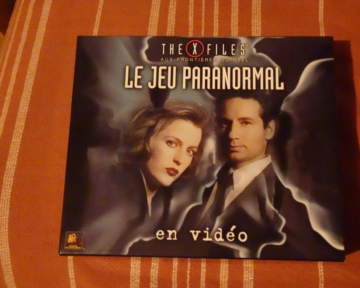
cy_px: 145
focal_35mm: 43
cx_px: 191
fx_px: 458
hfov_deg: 42.9
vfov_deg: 34.9
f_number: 4
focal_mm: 6.84
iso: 3200
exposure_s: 1/13
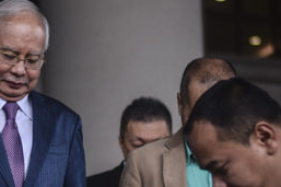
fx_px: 1552
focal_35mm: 199
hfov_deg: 10.3
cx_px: 53
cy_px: 153
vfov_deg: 6.9
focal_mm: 50
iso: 100
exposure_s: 1/500
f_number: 1.8
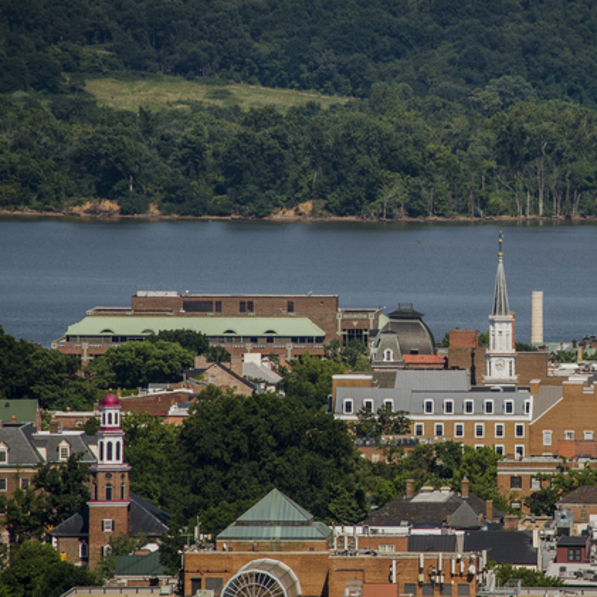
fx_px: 11551
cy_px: 324
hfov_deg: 3.0
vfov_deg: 3.0
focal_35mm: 592
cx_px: 452
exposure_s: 1/640
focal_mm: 270
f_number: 6.3
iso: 200
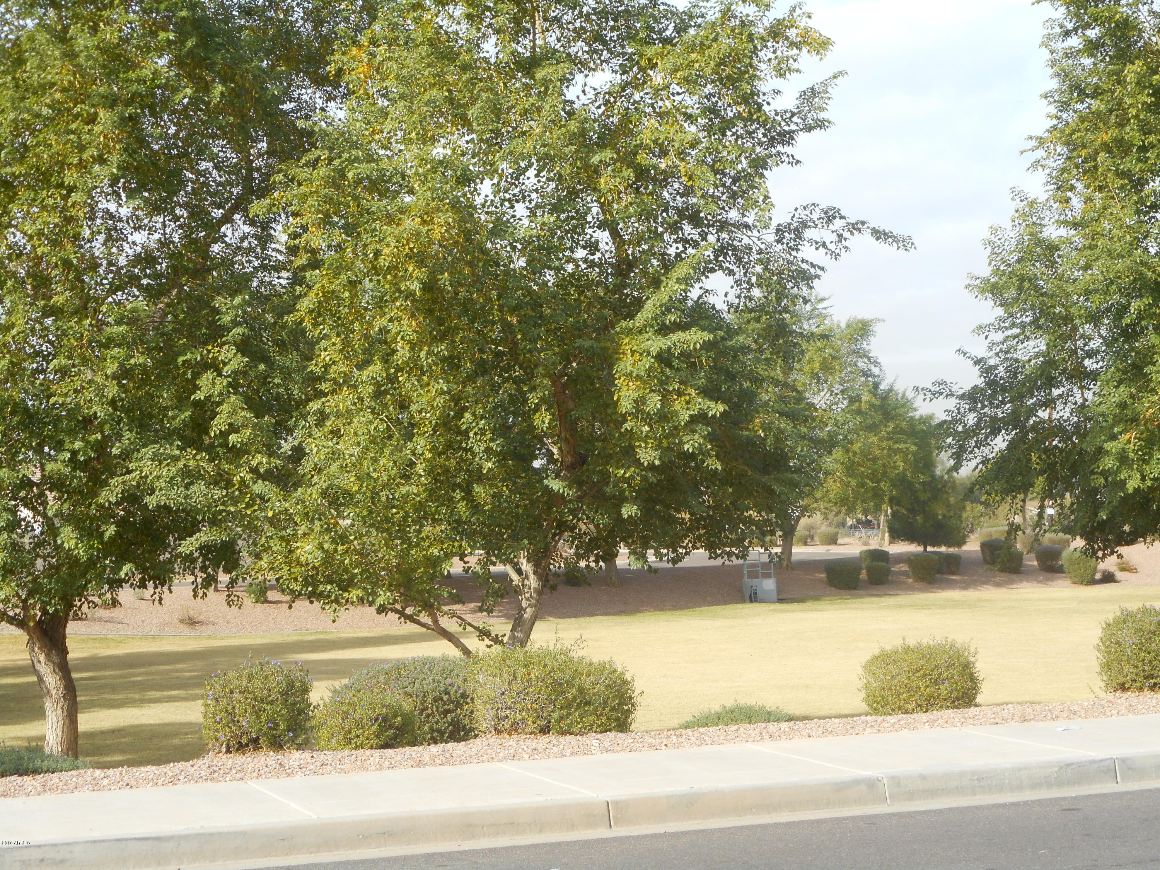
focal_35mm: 67
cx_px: 580
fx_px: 2245
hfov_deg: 29.0
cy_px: 435
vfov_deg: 21.9
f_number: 5.3
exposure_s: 1/200
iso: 80
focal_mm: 12
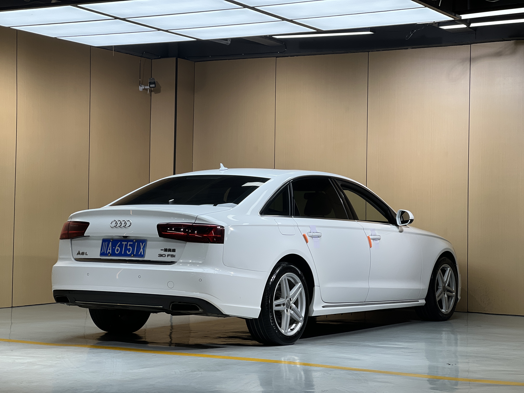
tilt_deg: +1.9
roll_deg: -1.0
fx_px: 1166
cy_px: 196
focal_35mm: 77
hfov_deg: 25.3
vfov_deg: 19.1
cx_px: 262
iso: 50
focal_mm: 9
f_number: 2.8
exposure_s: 1/100
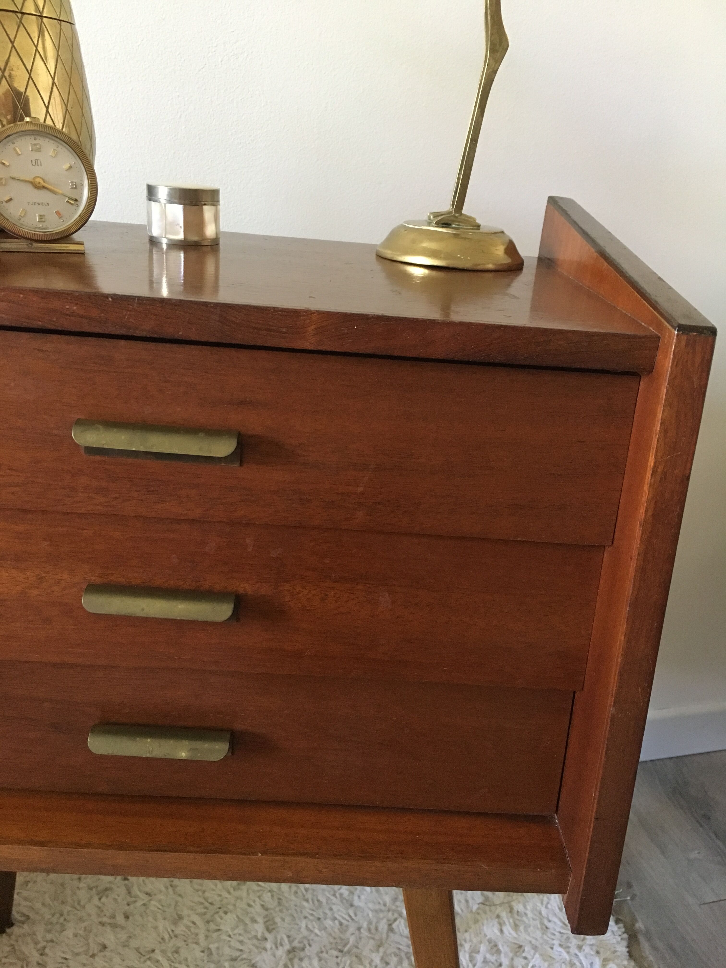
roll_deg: -5.6
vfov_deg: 61.7
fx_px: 811
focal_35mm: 29
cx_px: 363
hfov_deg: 48.2
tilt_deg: -22.1
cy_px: 484
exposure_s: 1/25
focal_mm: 4.15
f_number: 2.2
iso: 200
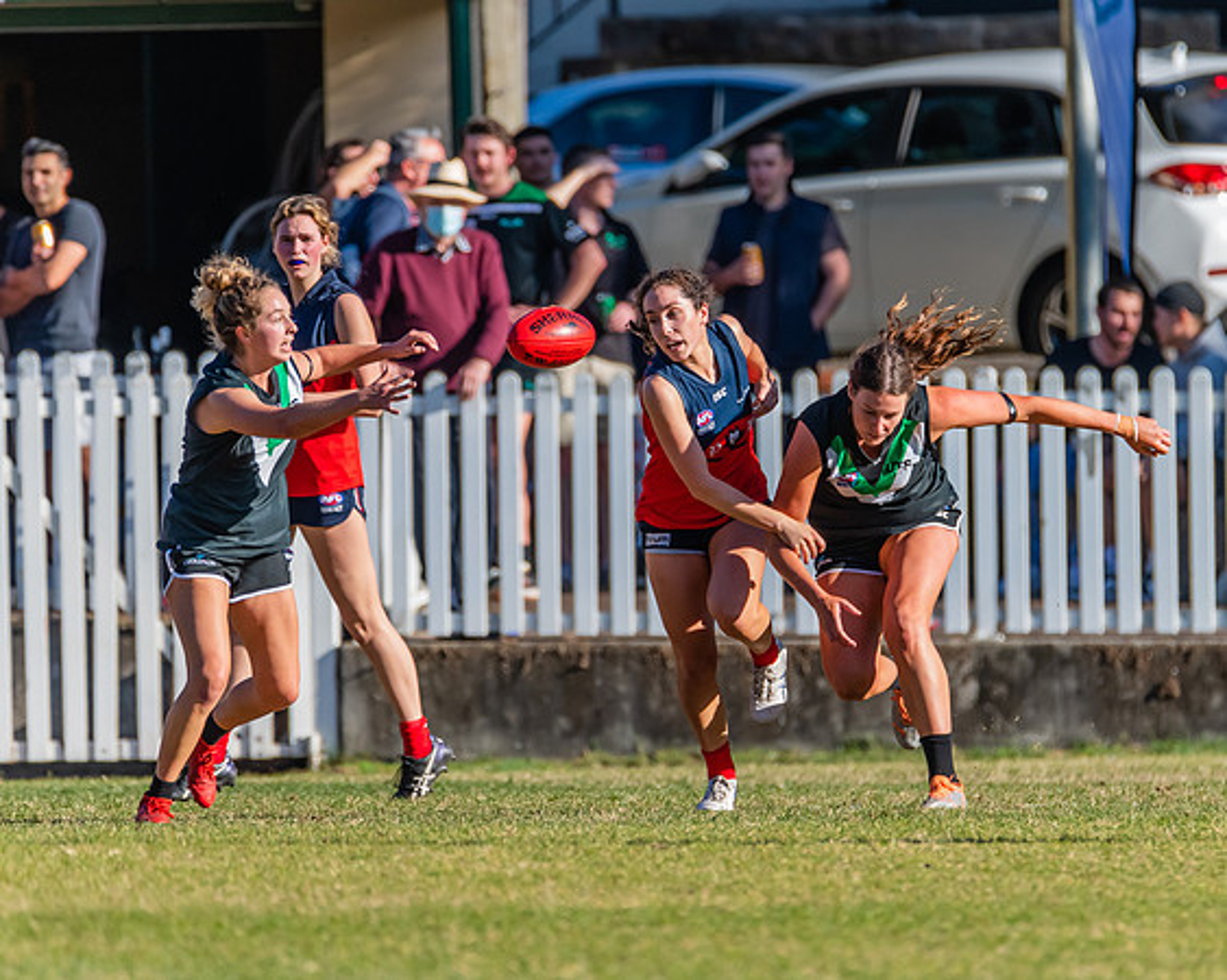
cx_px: 721
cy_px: 438
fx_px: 31358
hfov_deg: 2.2
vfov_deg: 1.8
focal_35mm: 864
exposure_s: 1/1600
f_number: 7.1
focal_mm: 600
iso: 800
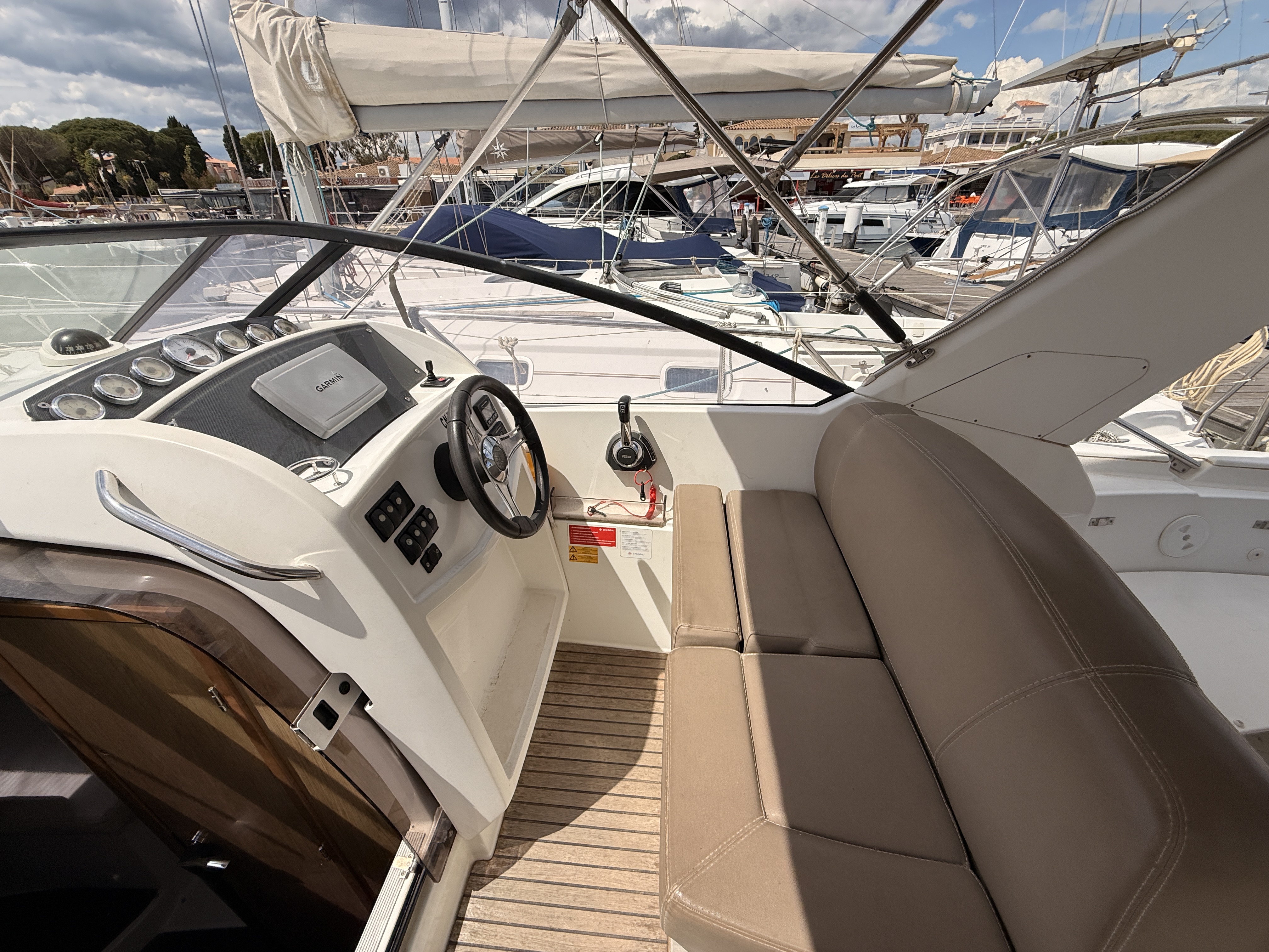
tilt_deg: -28.3
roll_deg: +0.7
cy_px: 476
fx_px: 513
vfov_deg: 85.7
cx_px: 634
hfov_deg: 102.1
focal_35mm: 14
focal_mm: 2.22
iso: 50
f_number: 2.2
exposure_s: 1/4425
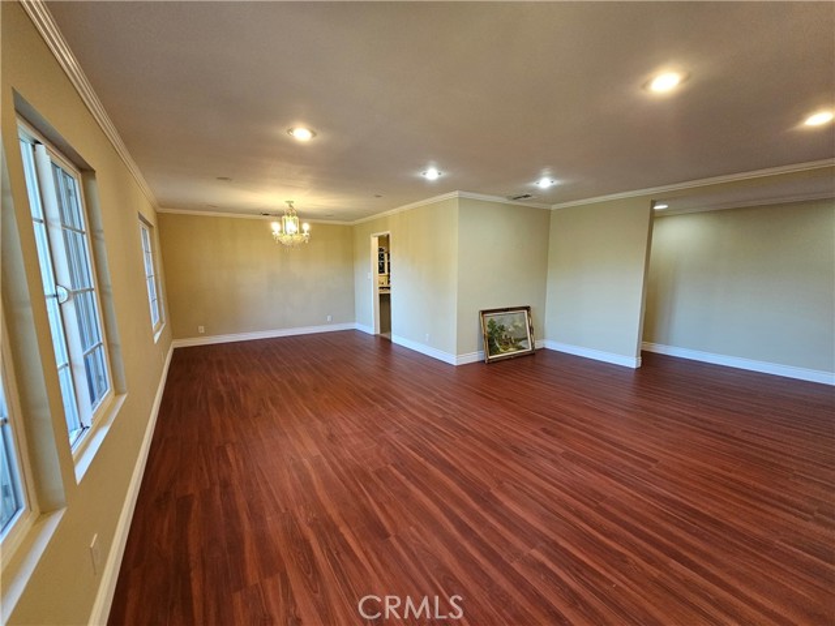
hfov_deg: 106.2
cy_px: 313
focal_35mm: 13
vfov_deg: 89.9
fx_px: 314
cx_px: 418
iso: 250
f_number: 2.2
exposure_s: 1/60
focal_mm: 2.2
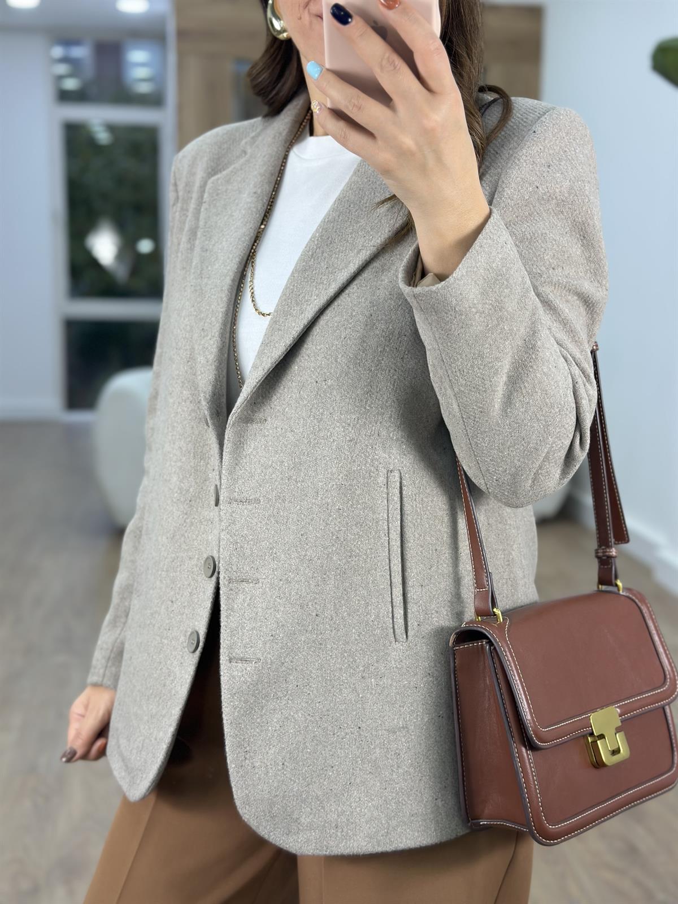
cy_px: 452
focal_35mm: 48
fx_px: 1254
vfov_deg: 39.7
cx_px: 339
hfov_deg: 30.3
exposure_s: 1/100
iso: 64
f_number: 1.78
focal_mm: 6.86
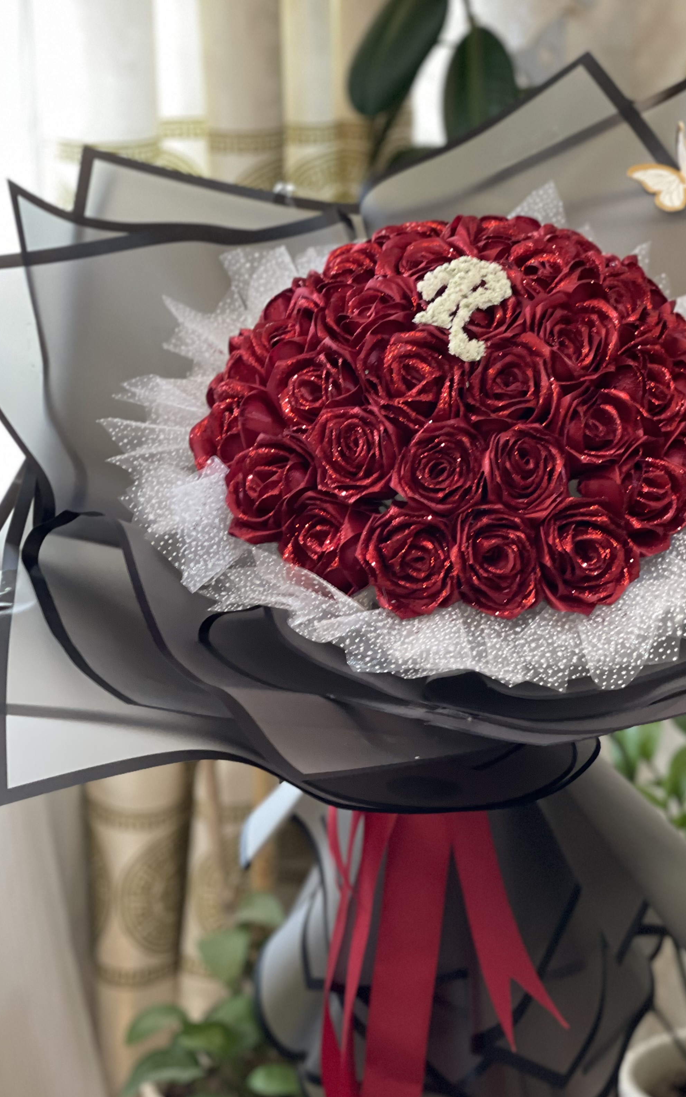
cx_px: 478
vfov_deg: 24.1
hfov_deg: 15.1
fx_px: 2573
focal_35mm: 86
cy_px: 530
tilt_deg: -14.8
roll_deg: +1.4
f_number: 2.2
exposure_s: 1/33
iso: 160
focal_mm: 7.5
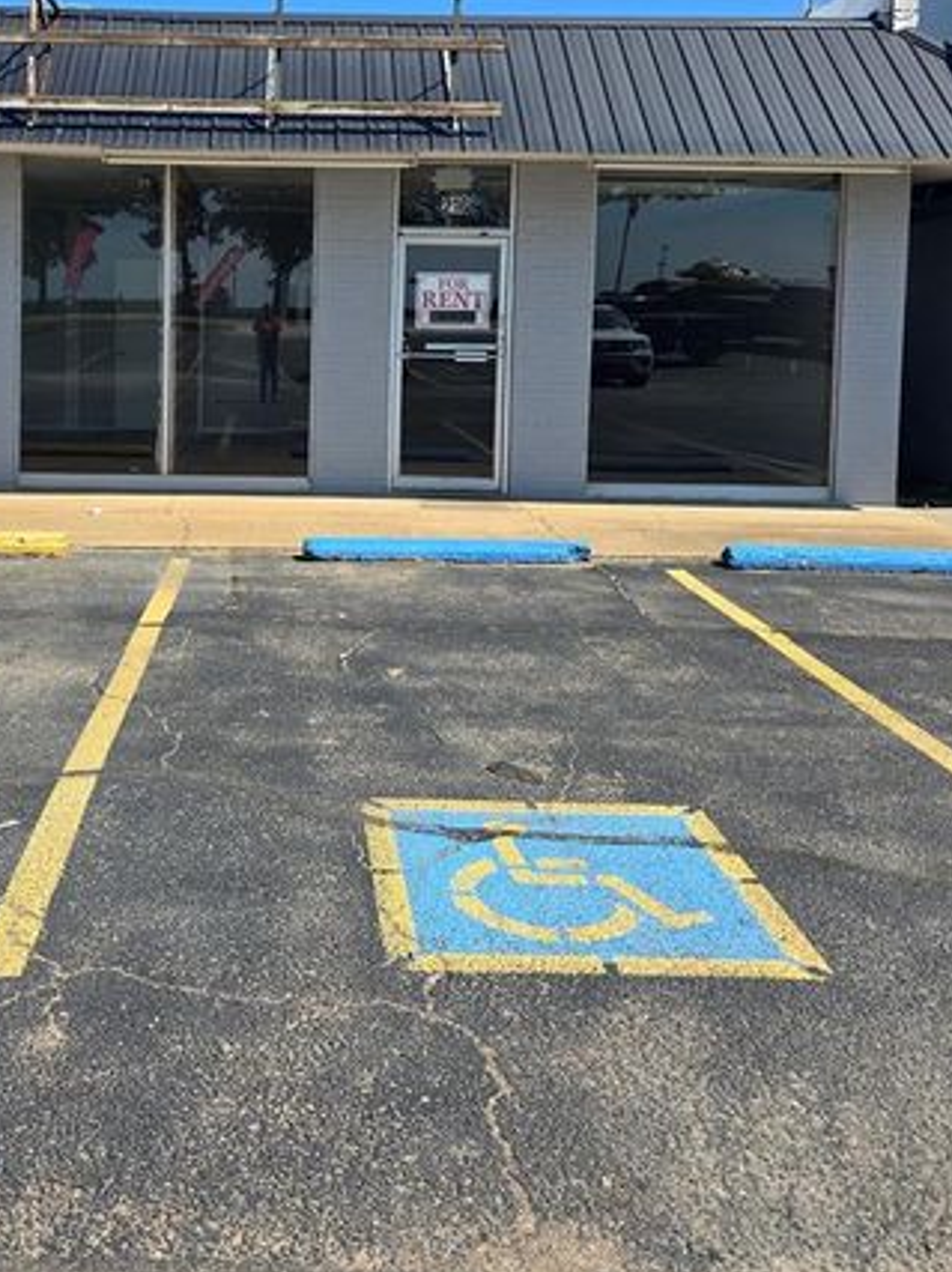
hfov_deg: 38.9
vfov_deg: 50.0
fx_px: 1321
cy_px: 372
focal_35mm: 36
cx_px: 275
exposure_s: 1/654
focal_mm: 6.3
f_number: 1.7
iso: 12
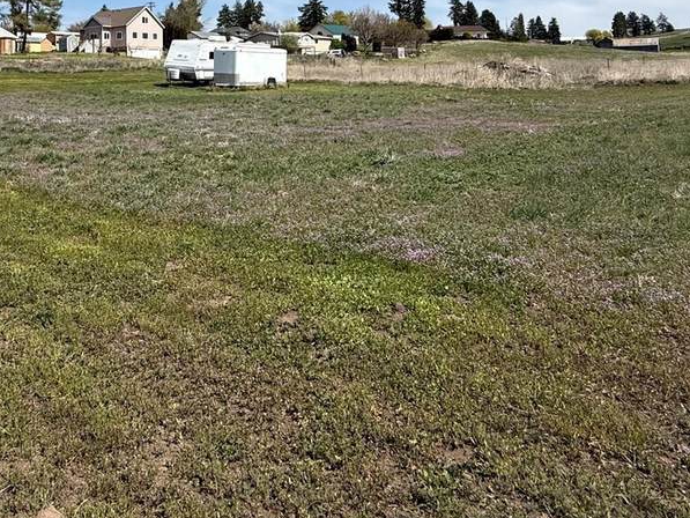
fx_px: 598
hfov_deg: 58.7
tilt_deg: +5.2
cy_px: 25
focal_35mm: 30
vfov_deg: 41.9
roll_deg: +0.6
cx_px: 232
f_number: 2.2
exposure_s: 1/2976
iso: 50
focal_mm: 2.22
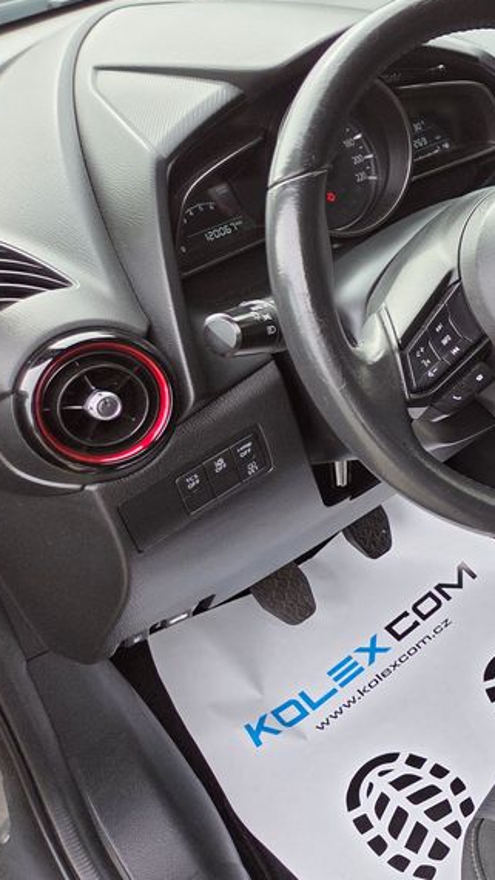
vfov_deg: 45.4
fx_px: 1049
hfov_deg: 22.0
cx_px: 746
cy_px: 386
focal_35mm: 45
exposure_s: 1/180
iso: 40
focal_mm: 5.4
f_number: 1.8
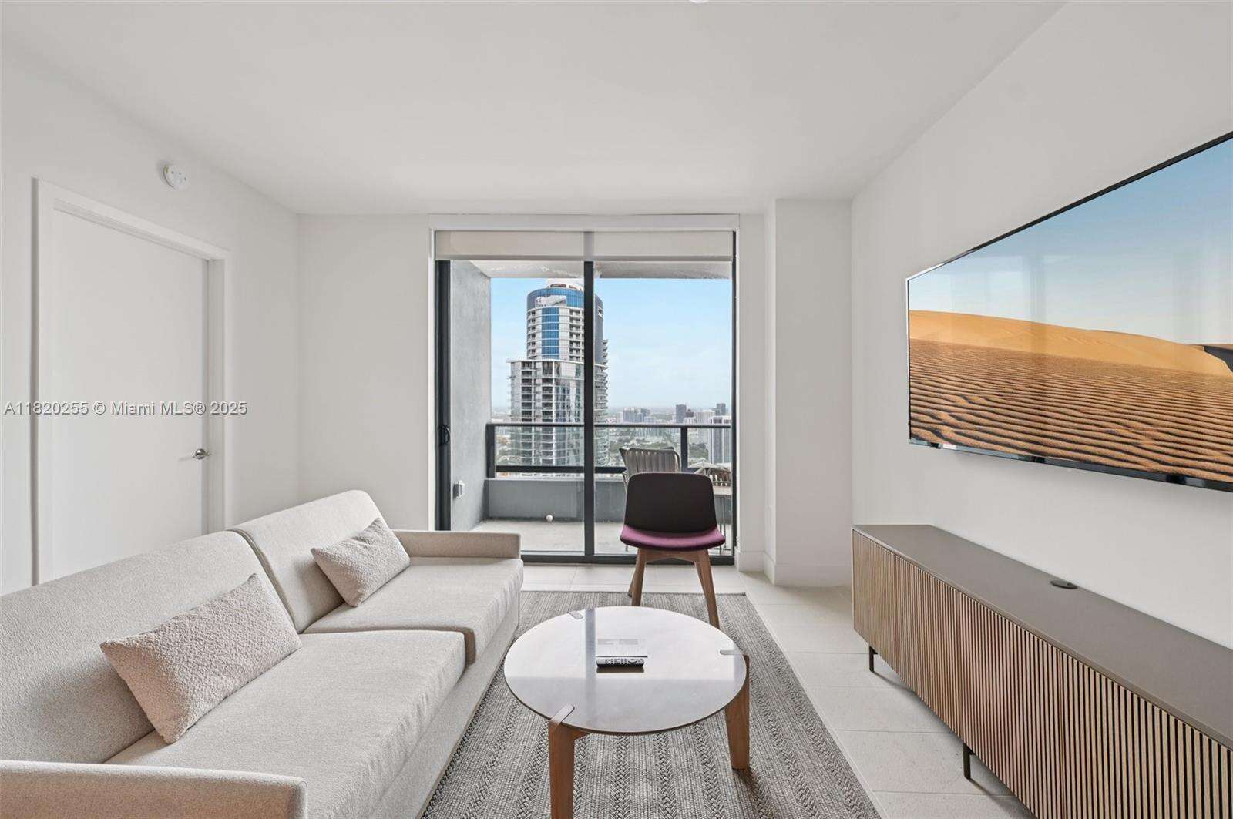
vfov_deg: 81.1
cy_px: 410
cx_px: 616
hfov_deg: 104.3
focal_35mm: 14
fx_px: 479
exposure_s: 1/40
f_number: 5
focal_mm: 14
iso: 100
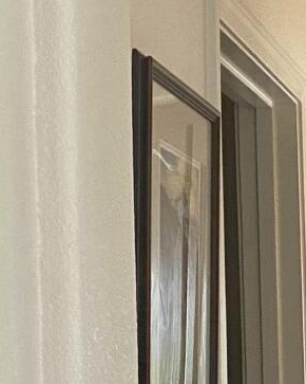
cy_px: 454
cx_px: 591
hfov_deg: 10.2
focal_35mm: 140
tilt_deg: -2.3
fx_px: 1586
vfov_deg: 13.4
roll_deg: +0.1
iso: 160
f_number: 1.8
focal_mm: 4.25
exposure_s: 1/60
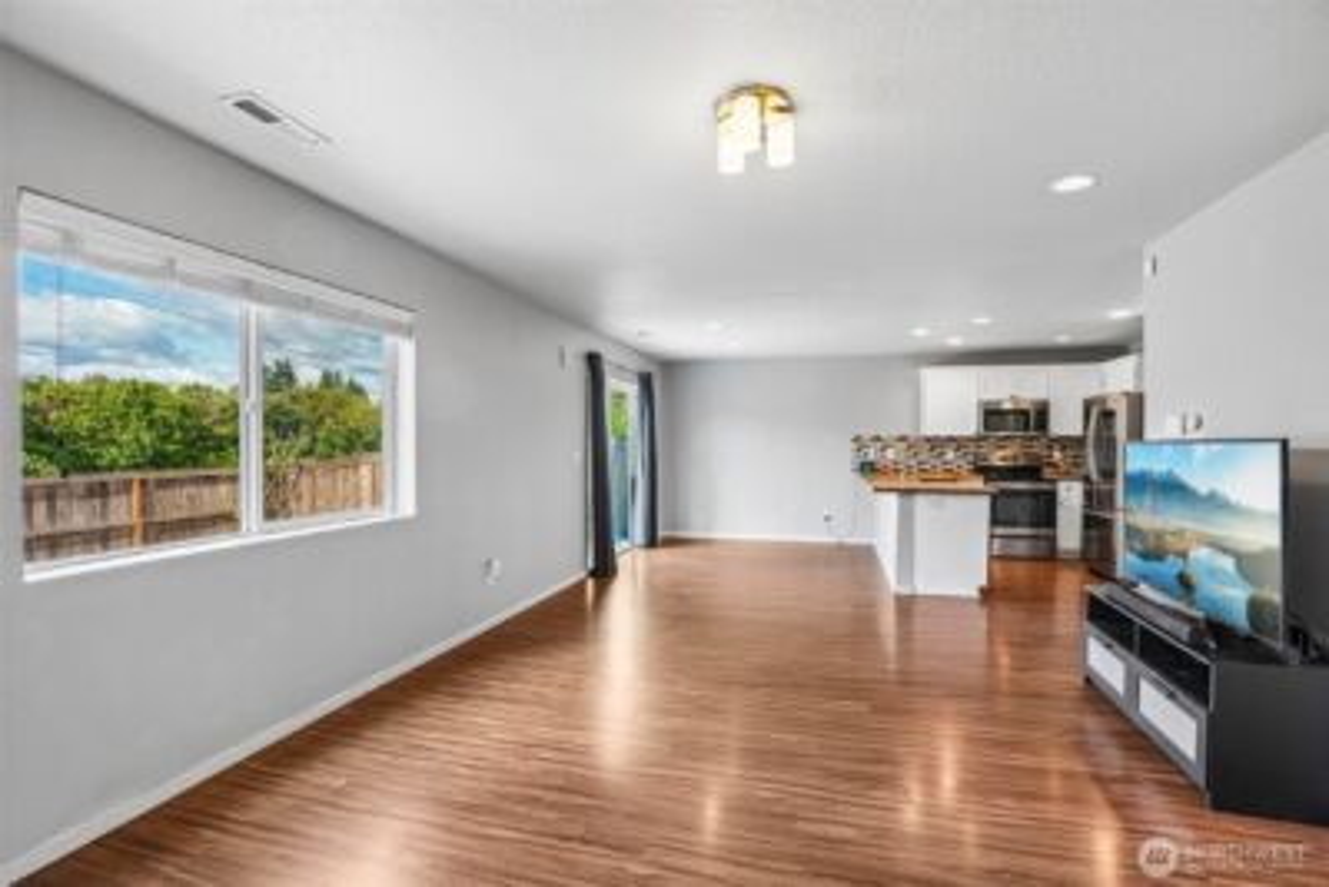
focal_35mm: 16
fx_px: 591
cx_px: 664
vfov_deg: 73.8
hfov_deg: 96.7
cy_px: 444
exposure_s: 1/20
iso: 400
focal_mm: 16
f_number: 8
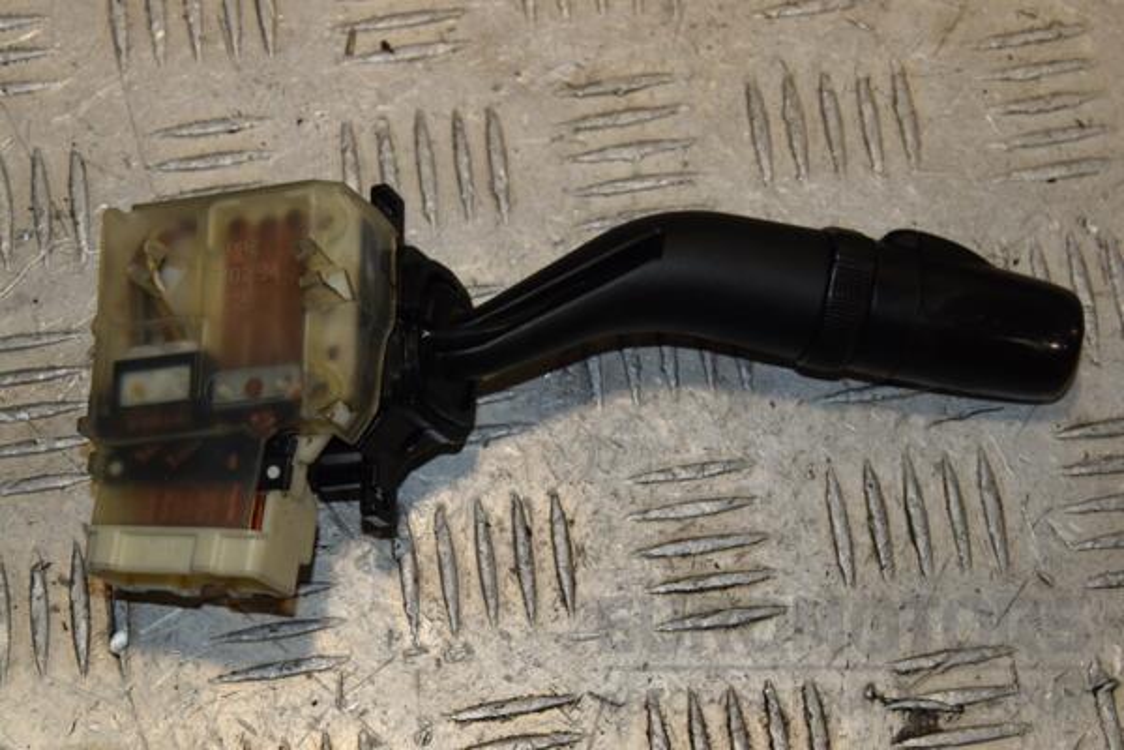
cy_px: 375
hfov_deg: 23.4
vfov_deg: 15.7
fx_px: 2716
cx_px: 562
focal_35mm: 87
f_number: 10
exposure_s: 1/200
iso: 800
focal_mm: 58
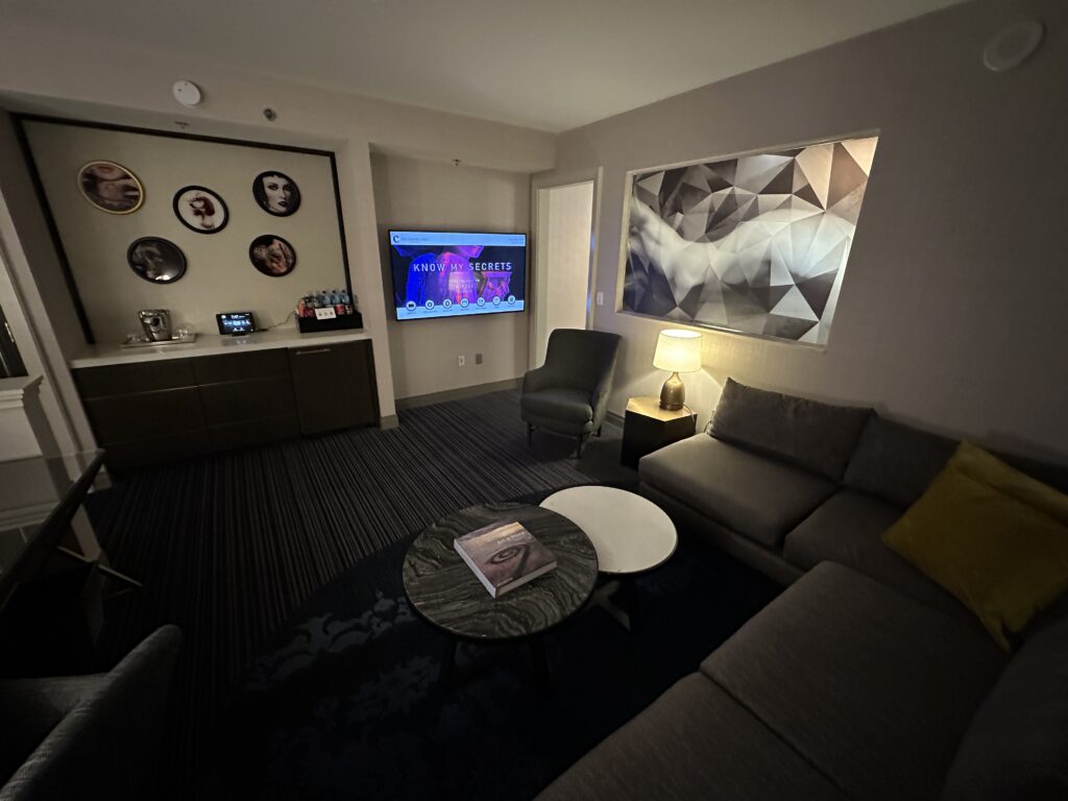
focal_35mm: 14
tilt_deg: -19.4
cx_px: 534
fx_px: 432
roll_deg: -0.4
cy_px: 400
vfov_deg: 85.7
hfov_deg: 102.1
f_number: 2.2
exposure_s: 1/40
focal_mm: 2.22
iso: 1000
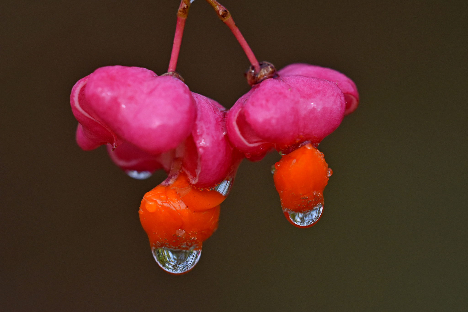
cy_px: 156
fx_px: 3607
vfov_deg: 5.0
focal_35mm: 278
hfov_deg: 7.4
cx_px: 234
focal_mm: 185
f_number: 5.6
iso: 1000
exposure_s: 1/1000
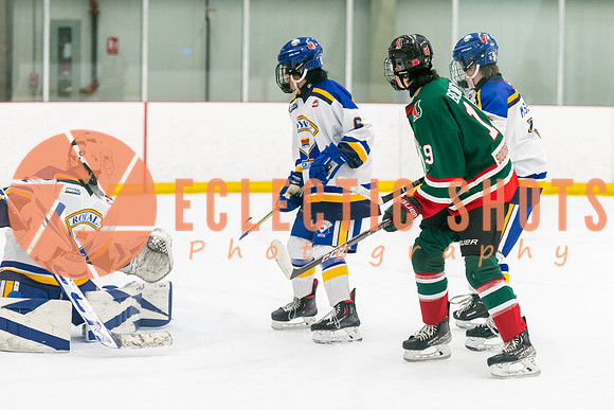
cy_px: 232
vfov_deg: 10.2
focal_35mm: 134
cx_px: 355
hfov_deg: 15.3
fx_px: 2288
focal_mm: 116
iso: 3200
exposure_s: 1/800
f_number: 2.8
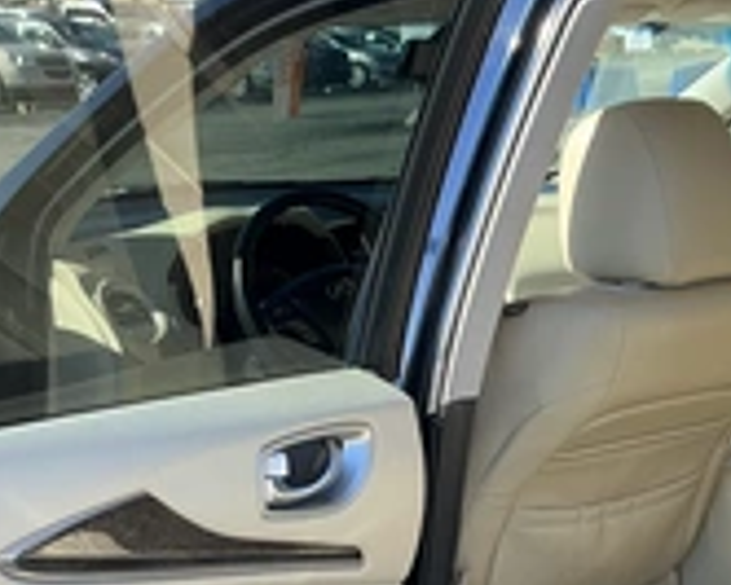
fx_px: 1429
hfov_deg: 28.7
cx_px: 379
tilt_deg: -18.6
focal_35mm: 66
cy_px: 581
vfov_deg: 22.3
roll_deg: -0.6
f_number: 1.8
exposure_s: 1/375
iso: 25
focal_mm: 3
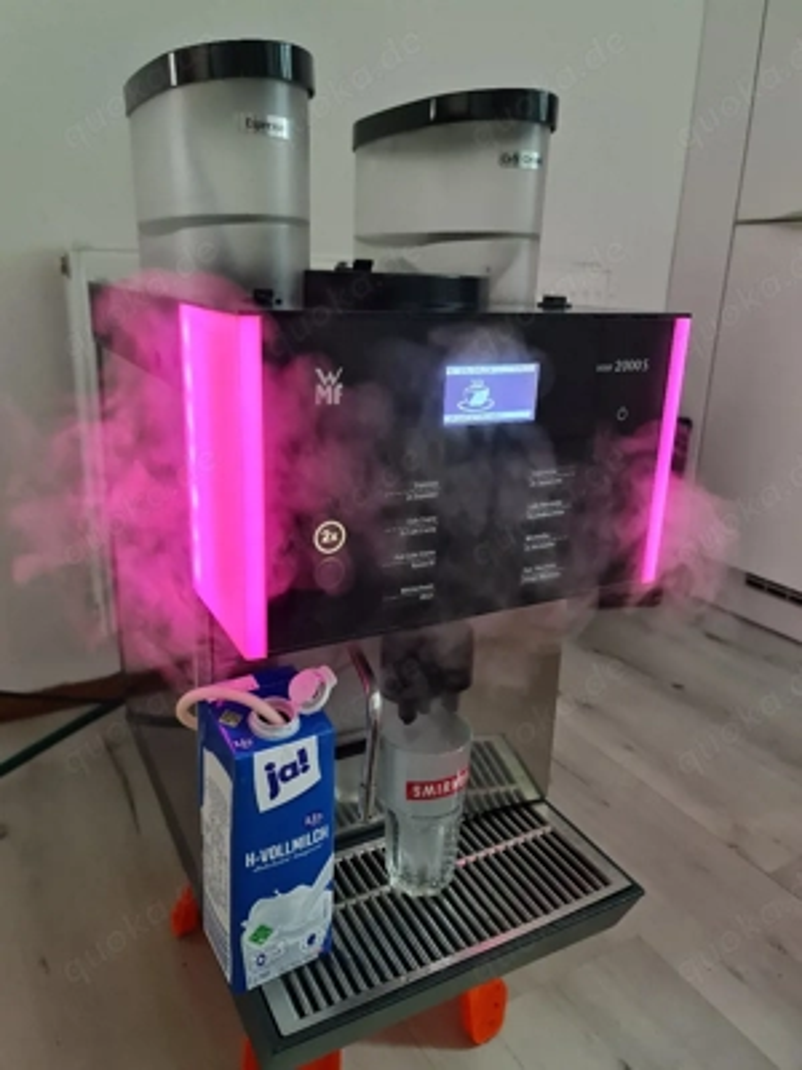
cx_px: 401
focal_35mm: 25
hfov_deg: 54.9
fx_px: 772
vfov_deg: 69.4
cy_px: 535
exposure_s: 1/50
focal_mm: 7
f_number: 1.8
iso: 500
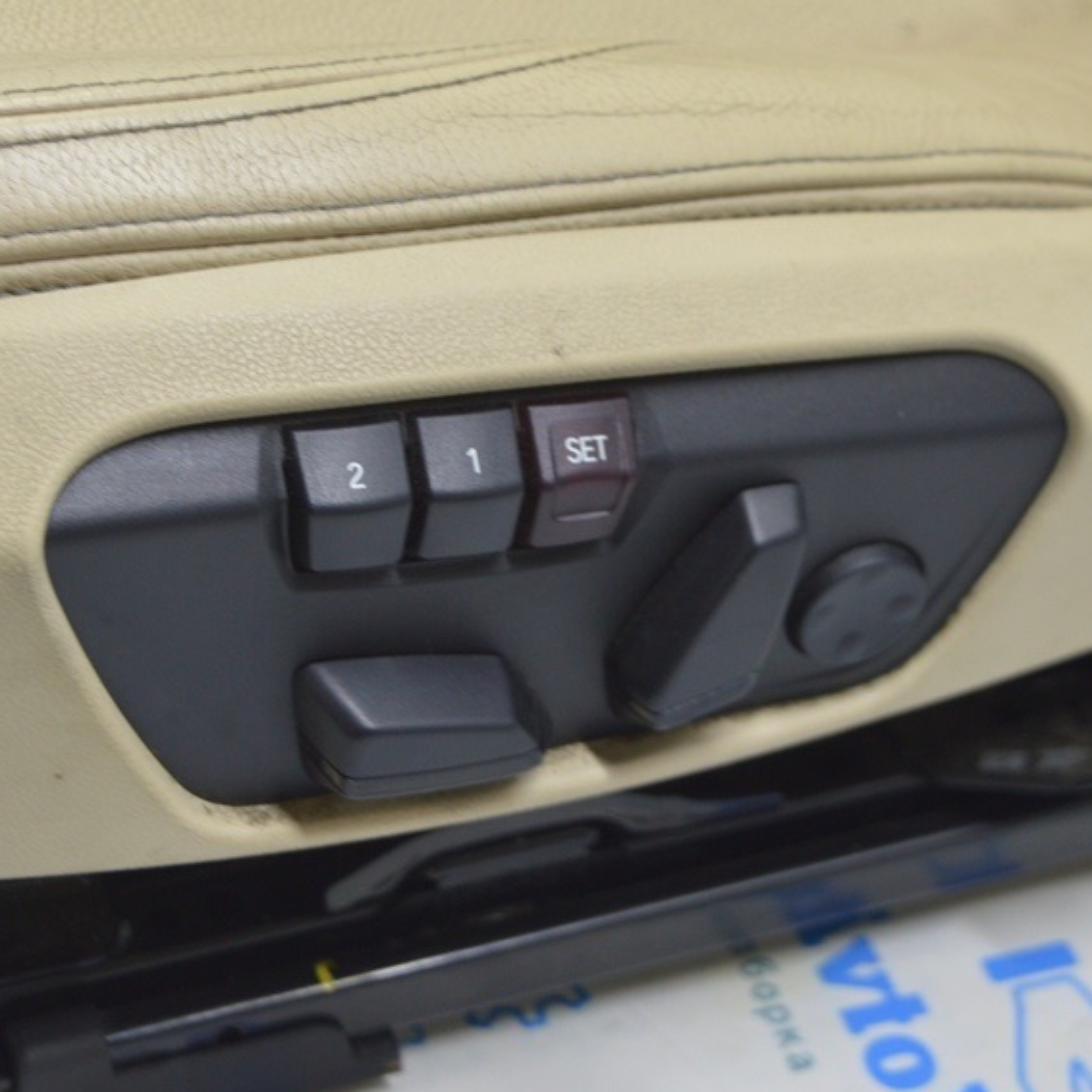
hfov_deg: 20.9
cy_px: 533
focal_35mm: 83
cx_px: 563
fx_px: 2962
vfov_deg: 20.9
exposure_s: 1/20
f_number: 5.6
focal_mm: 36
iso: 400
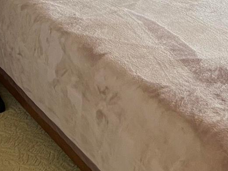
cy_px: -147
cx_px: 175
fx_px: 672
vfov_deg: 13.0
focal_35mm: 102
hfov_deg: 19.1
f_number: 1.5
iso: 80
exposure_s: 1/60
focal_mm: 5.7
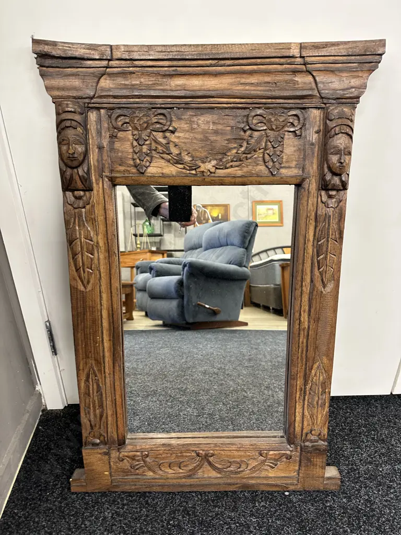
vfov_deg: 71.6
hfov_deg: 56.8
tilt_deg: -27.2
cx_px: 200
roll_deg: +0.8
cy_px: 268
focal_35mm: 24
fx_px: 371
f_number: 1.78
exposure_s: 1/50
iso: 200
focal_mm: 6.86
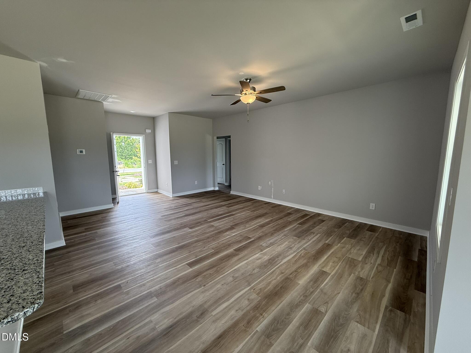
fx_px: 190
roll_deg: +0.1
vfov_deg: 85.7
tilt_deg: -6.4
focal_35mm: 14
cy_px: 176
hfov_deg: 102.1
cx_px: 236
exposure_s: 1/120
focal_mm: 2.22
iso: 80
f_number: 2.2
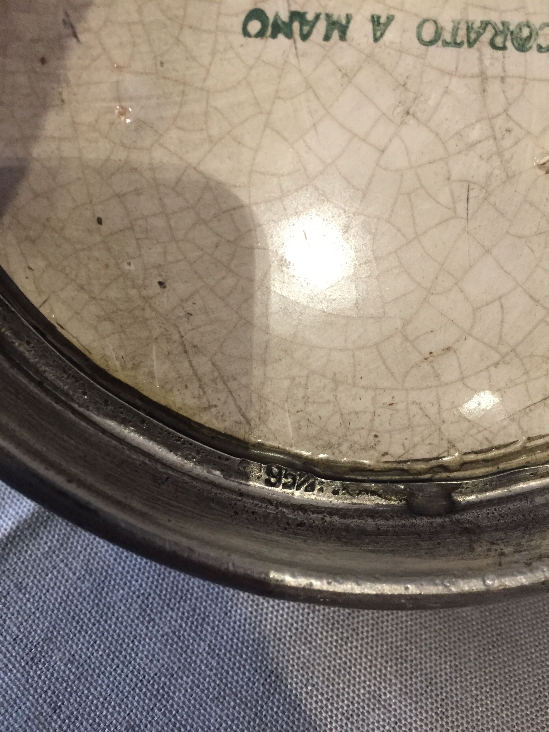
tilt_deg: -55.5
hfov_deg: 48.2
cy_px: 366
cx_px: 274
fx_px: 613
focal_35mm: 29
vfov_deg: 61.7
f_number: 2.2
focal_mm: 4.15
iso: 250
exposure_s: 1/17
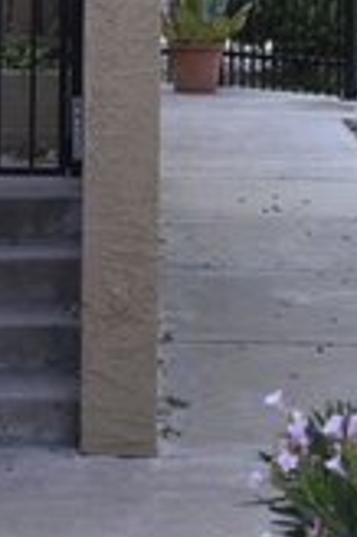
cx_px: 730
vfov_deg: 12.3
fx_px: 2489
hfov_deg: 7.8
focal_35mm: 167
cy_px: 102
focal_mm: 38
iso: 360
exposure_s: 1/250
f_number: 5.6
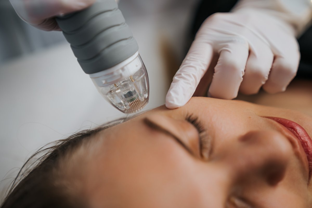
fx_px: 607
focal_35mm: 70
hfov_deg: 28.8
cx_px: 156
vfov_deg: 19.5
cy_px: 104
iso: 200
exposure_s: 1/200
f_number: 2.8
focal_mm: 70
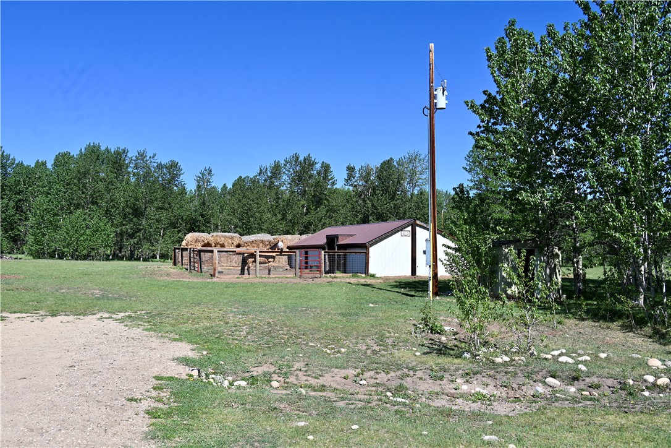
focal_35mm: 34
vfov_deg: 39.4
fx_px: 624
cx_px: 336
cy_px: 224
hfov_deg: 56.5
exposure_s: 1/400
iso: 100
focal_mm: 33.5
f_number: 7.1
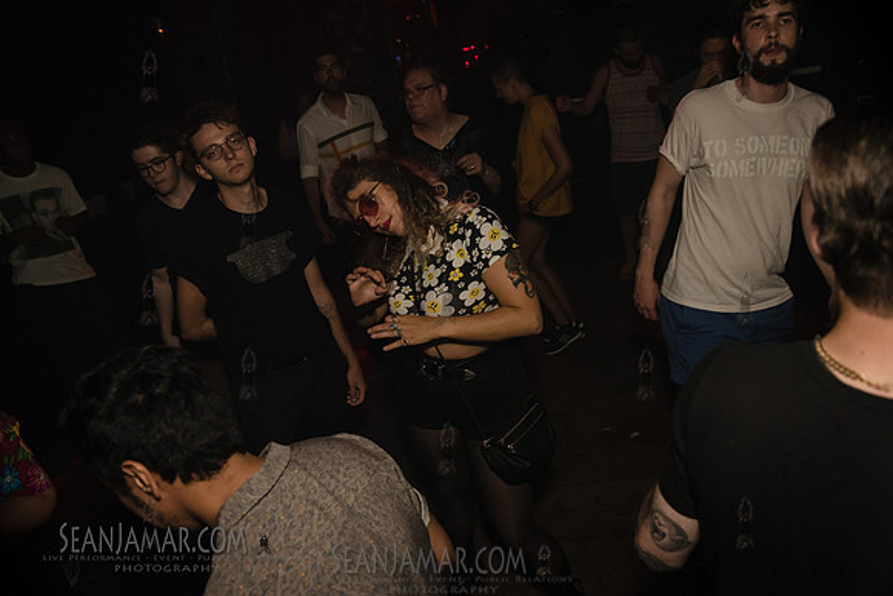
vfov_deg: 42.3
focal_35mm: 31
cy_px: 298
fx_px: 769
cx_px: 446
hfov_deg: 60.3
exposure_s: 1/320
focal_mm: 31
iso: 2000
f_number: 4.5
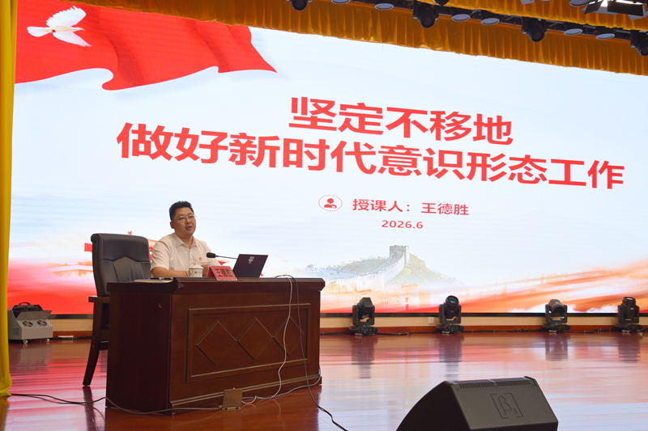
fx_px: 684
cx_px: 324
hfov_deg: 50.7
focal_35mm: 38
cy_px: 216
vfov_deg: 35.0
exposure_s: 1/80
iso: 500
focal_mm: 38
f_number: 4.5
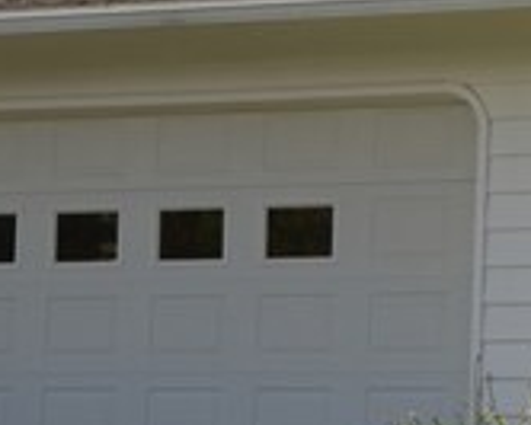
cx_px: 798
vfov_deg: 7.0
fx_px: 3475
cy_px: 16
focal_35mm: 221
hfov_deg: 8.5
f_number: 7.1
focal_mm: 24
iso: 100
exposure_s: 1/200
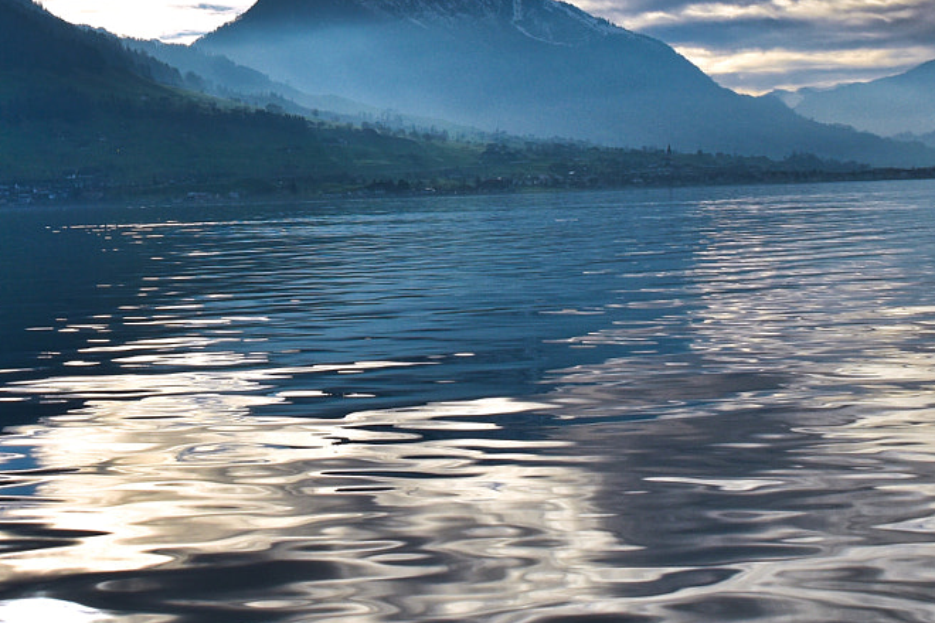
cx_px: 171
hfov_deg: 24.9
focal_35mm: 80
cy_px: 25
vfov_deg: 16.8
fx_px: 2078
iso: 200
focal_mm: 22
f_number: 9
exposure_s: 1/320
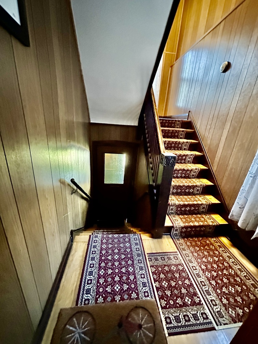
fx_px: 139
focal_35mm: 14
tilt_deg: -18.9
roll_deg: -5.4
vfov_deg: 102.1
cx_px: 129
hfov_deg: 85.7
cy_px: 172
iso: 1600
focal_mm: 2.22
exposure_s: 1/30
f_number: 2.2
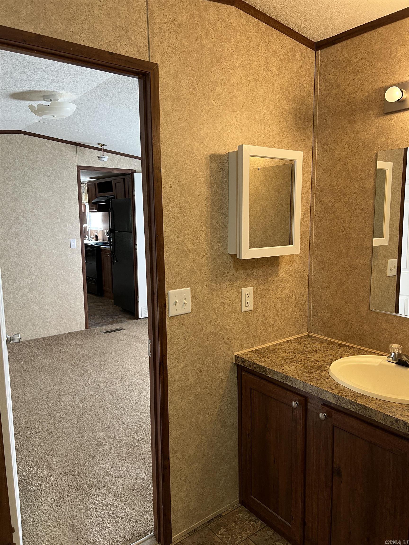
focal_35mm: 26
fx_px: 410
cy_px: 272
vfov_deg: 67.3
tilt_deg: -8.7
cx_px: 204
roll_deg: +1.1
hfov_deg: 53.1
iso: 100
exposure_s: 1/60
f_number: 1.5
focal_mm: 5.7
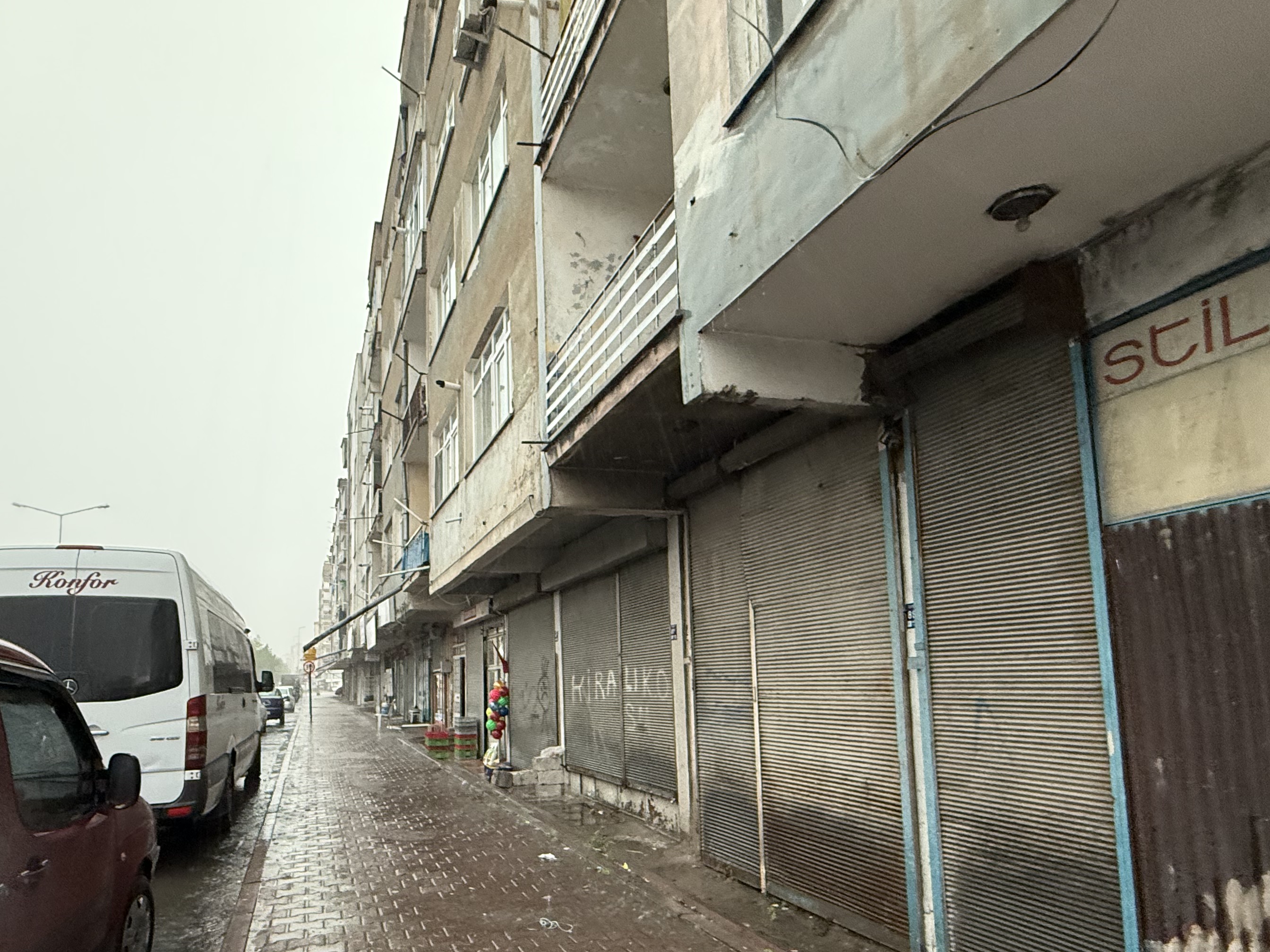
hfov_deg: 77.9
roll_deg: +1.5
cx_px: 499
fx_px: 770
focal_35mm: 21
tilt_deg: +7.0
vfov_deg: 62.4
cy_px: 604
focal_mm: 2.22
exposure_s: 1/70
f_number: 2.2
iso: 320
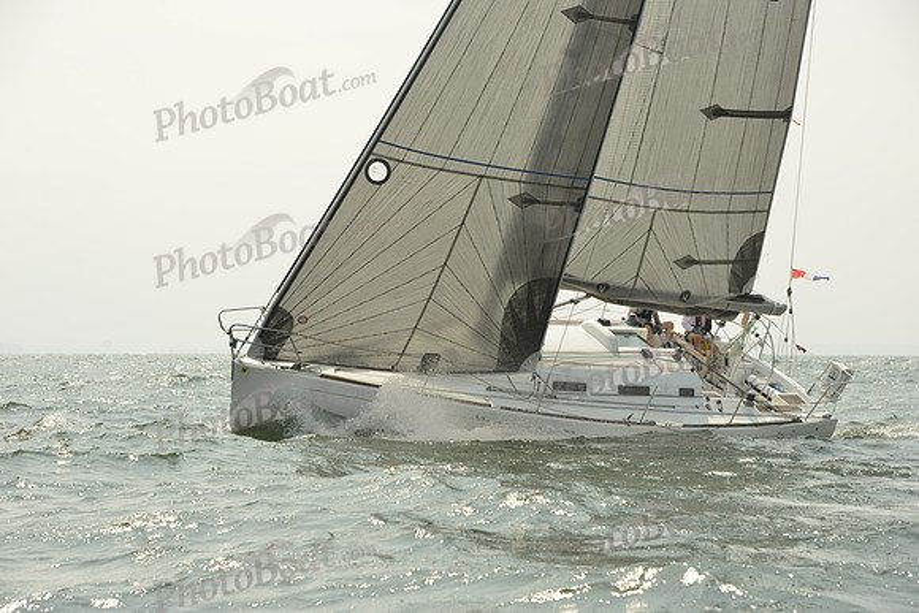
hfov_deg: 17.6
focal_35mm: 116
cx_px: 460
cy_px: 306
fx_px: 2962
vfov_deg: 11.8
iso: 320
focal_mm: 116
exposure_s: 1/1250
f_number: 9
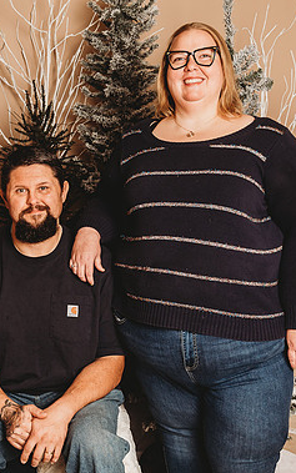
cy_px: 291
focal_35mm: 62
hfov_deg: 20.5
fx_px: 800
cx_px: 22
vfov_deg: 32.8
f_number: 4
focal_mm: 32
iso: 100
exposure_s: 1/160
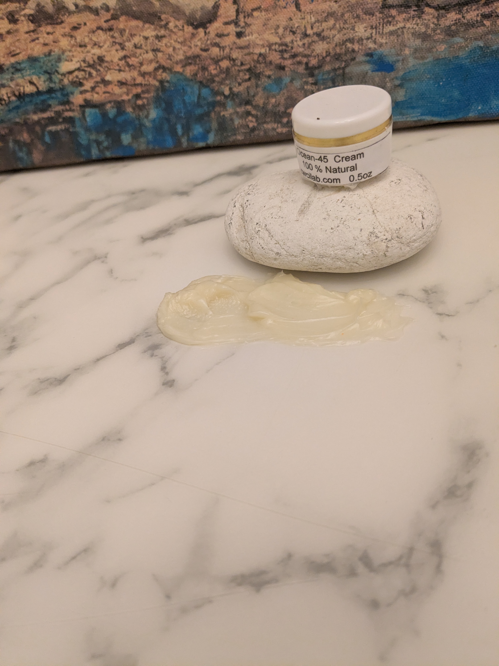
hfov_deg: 51.4
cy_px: 333
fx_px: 519
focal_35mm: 27
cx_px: 250
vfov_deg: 65.3
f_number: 1.73
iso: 356
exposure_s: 1/120
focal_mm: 4.38
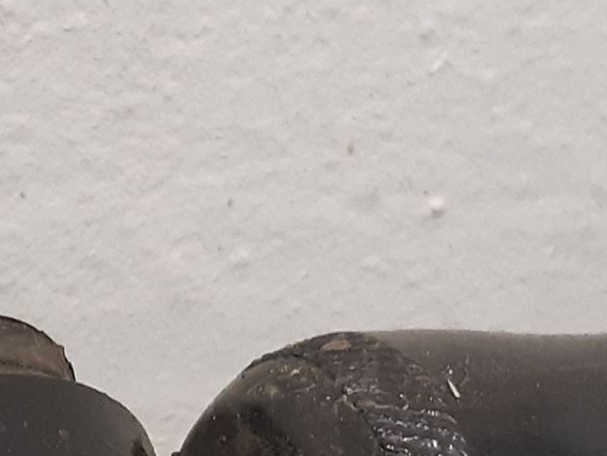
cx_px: 171
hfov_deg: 22.8
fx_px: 1491
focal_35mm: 85
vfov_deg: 16.5
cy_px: 569
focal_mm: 3.93
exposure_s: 1/50
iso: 320
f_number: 1.7
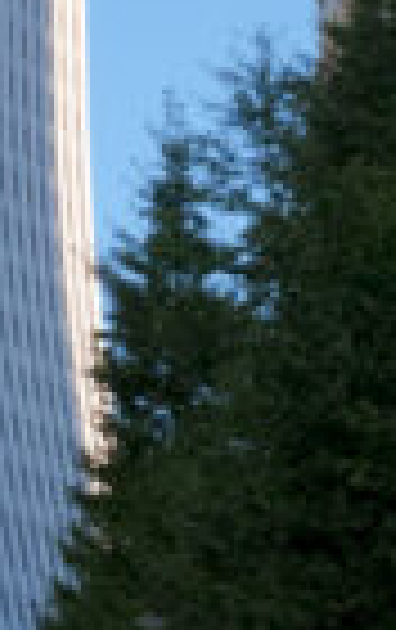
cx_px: -295
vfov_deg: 9.8
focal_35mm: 209
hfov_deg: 6.2
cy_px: -230
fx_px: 3594
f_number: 8
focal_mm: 24.3
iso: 320
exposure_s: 1/250
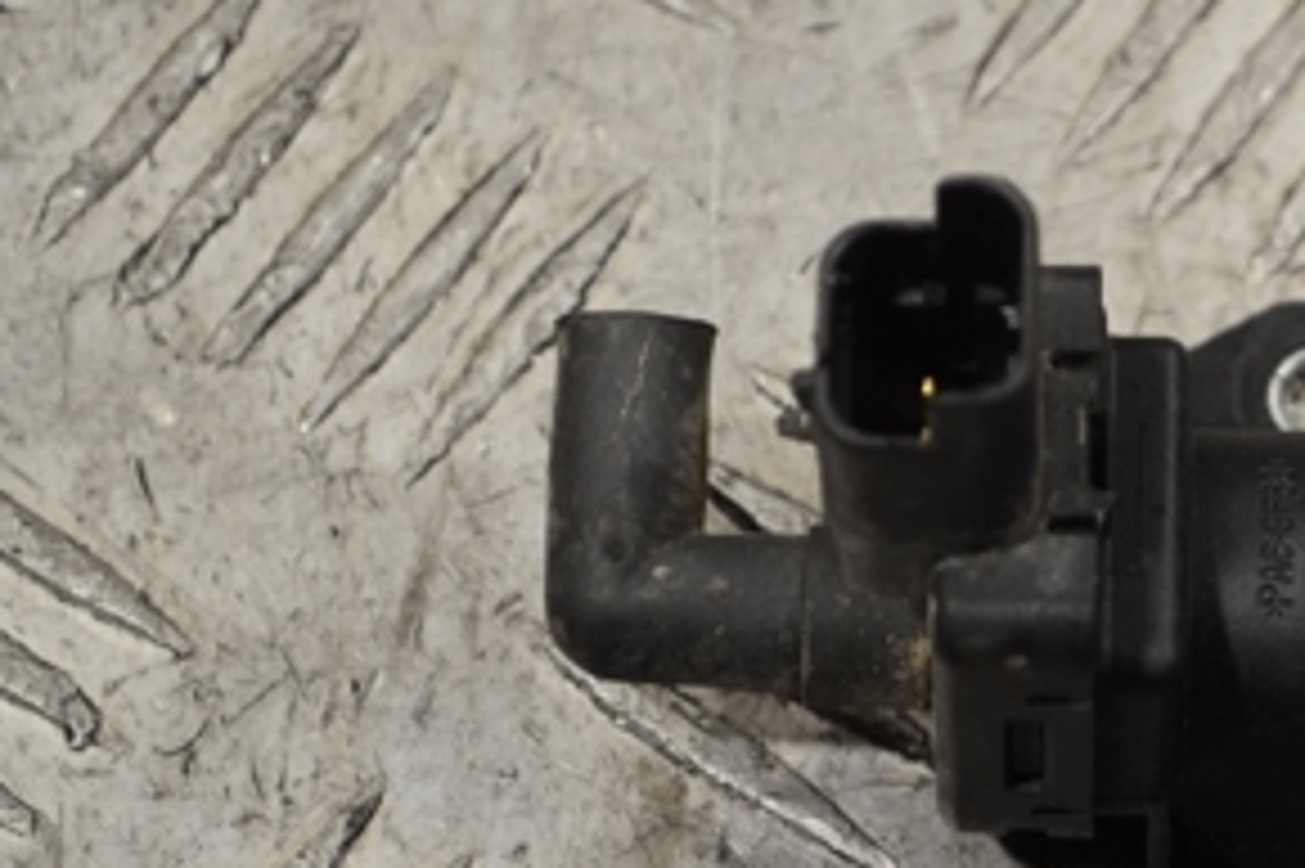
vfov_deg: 7.5
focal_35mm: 182
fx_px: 6597
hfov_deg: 11.2
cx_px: 1310
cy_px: 472
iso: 200
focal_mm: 55
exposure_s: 1/30
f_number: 5.6
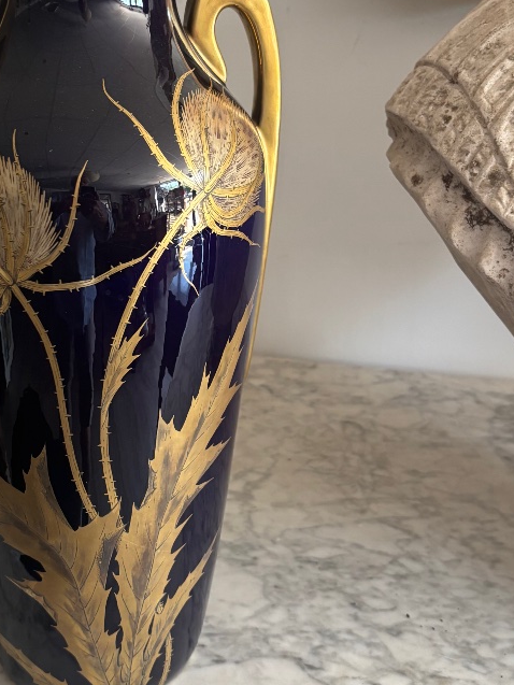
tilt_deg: -19.7
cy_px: 281
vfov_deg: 38.8
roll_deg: -0.6
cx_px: 169
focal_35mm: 49
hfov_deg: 29.5
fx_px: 970
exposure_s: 1/50
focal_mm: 5.96
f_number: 1.6
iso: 200
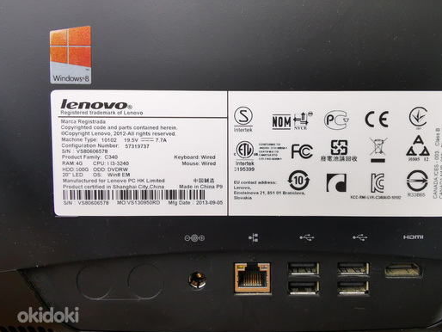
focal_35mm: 28
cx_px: 251
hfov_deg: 63.2
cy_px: 151
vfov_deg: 49.7
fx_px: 358
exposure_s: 1/107
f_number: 2.2
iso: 50
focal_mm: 2.26
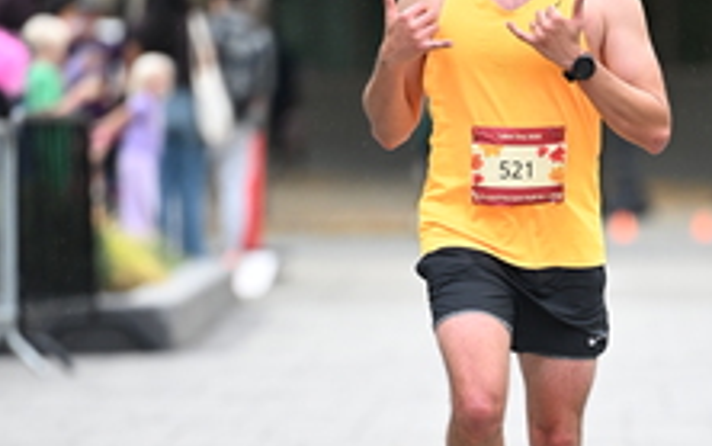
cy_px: 388
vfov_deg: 2.6
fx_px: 9824
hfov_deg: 4.1
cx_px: 534
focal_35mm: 506
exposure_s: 1/1600
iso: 1250
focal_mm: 200
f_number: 2.8
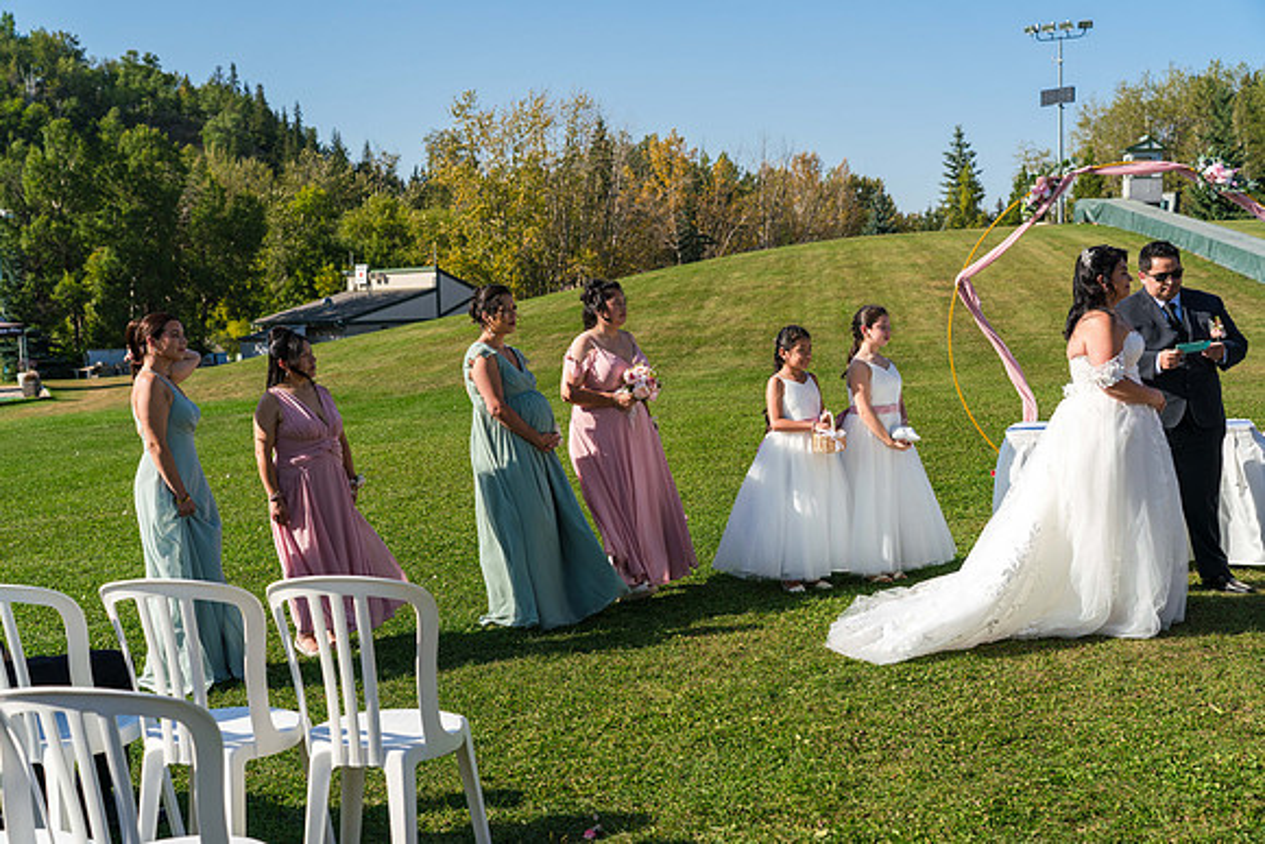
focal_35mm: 45
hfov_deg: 43.6
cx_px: 632
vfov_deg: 29.9
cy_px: 422
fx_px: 1582
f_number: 5
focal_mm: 45
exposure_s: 1/1250
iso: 250
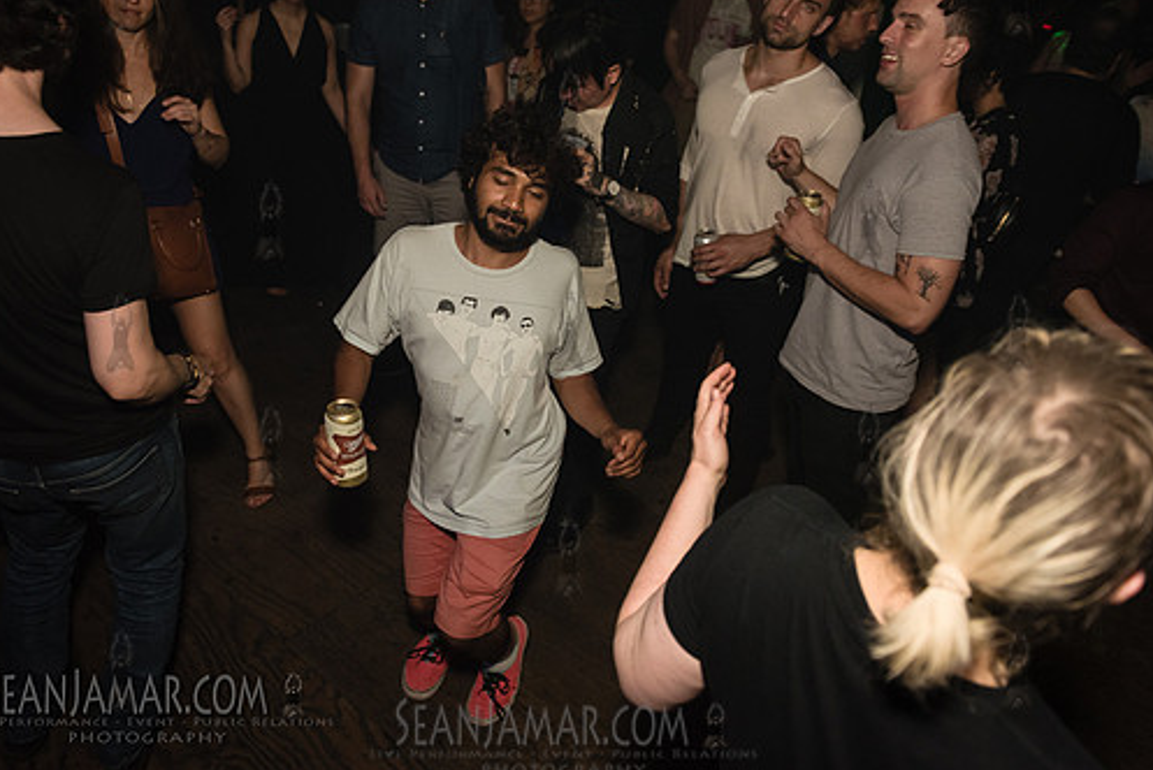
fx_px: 897
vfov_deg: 46.3
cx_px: 568
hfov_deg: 65.4
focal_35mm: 28
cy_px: 330
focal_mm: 24
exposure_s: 1/250
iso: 2000
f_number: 3.5
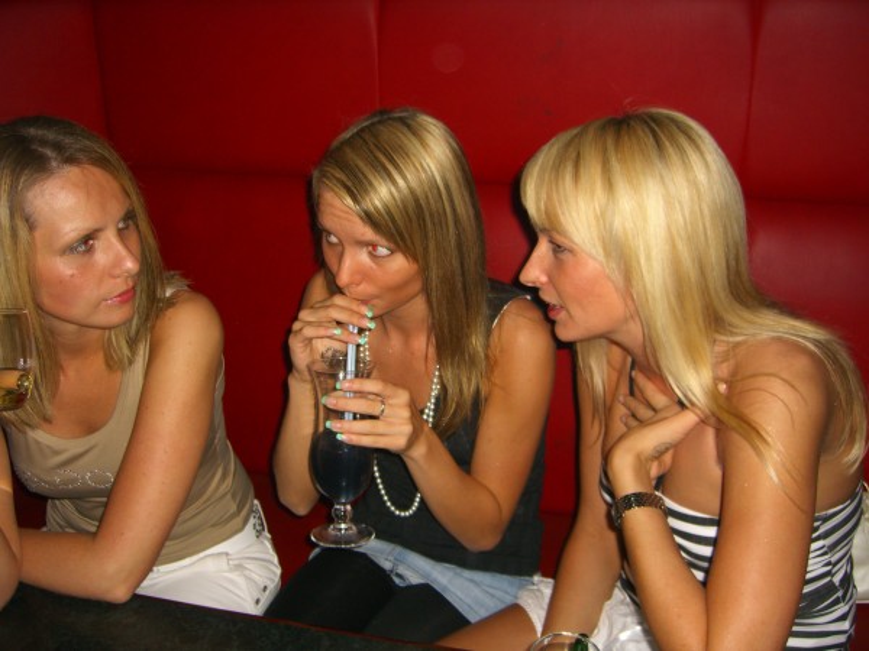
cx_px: 434
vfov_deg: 37.7
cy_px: 326
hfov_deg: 49.0
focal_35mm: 38
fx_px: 954
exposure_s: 1/60
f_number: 2.8
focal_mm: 7.9
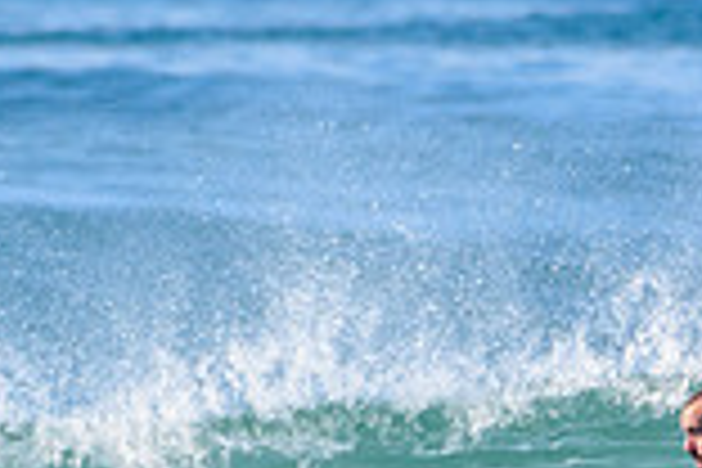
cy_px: 848
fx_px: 54440
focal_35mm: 2792
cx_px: 378
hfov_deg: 0.7
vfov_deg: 0.5
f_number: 5.6
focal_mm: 500
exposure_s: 1/2000
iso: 450
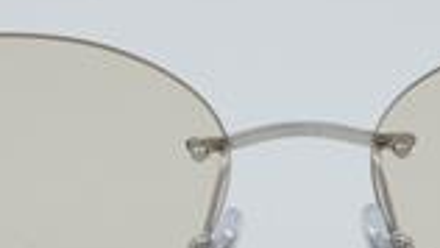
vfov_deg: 5.6
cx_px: 304
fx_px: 2548
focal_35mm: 218
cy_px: 195
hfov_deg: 9.9
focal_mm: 55
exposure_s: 1/3
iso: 100
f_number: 32
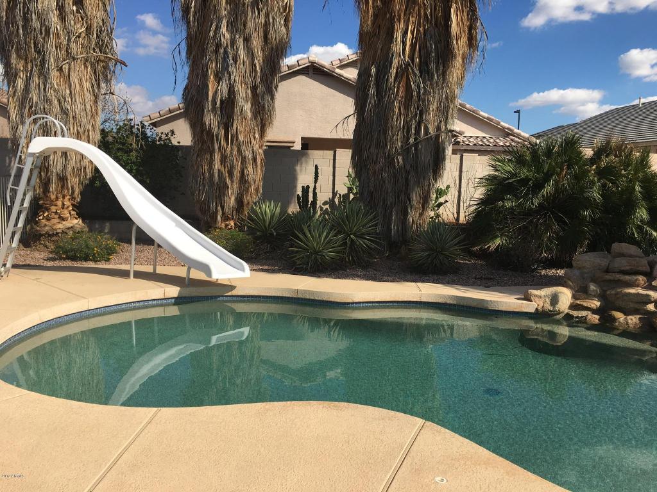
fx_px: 550
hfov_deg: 61.7
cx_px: 328
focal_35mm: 29
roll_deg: -1.6
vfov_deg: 48.2
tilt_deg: -5.1
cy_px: 246
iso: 25
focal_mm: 4.15
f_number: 2.2
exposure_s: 1/2024
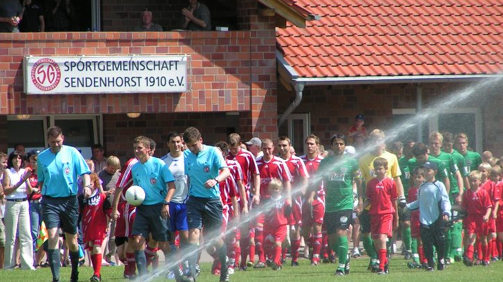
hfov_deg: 4.7
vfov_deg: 2.7
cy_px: 149
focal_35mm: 455
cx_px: 256
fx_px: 6067
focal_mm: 58
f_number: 3.5
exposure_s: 1/640
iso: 50
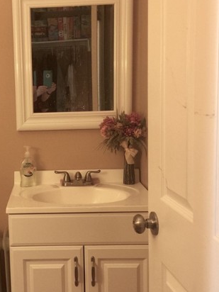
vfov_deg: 35.5
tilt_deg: -6.9
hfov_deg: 26.2
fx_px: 456
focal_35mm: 54
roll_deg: +1.8
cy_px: 151
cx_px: 23
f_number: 2.2
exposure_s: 1/4
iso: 64
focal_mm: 4.15
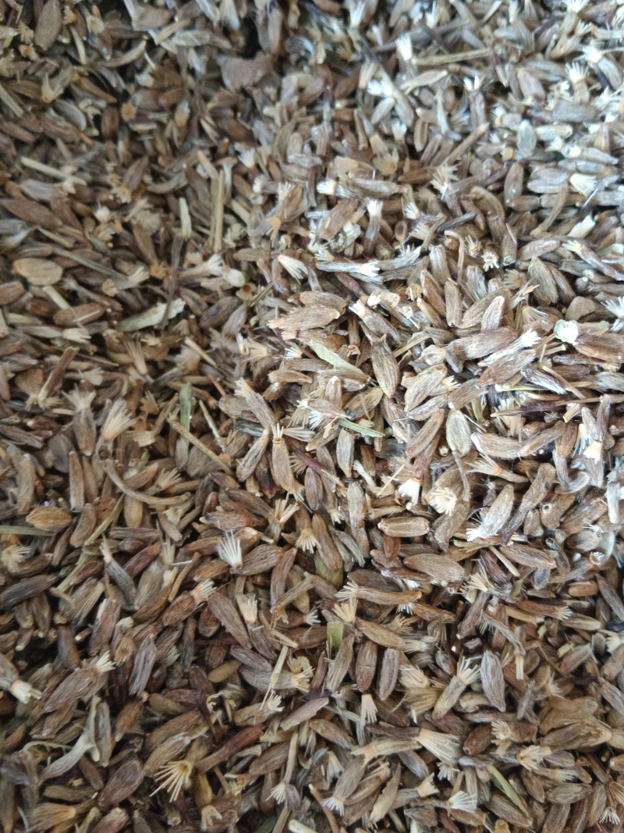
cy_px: 416
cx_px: 312
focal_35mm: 26
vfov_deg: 67.3
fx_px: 625
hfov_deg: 53.1
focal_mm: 3.96
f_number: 1.8
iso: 1175
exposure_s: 1/33.3
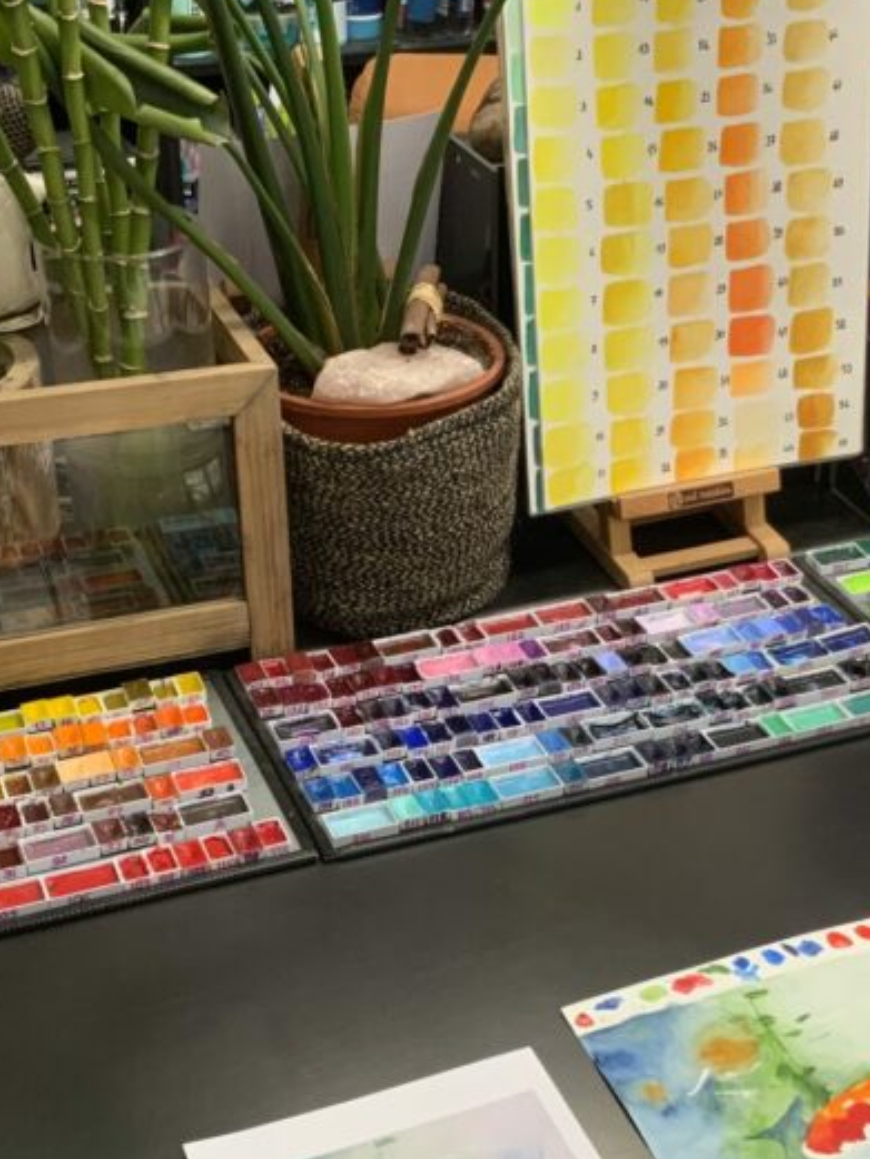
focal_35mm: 57
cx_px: 536
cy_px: 719
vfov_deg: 33.6
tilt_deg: -34.0
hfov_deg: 25.6
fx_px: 1909
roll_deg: -2.2
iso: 64
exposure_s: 1/62
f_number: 1.8
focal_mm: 3
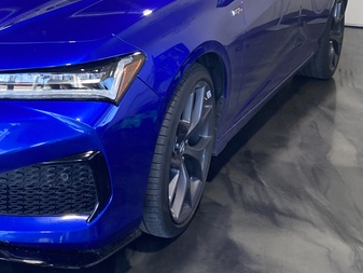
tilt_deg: -7.7
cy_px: -19
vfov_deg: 24.2
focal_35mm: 57
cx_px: -11
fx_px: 598
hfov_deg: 31.0
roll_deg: -1.5
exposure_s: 1/120
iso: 80
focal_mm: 4.25
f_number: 1.8
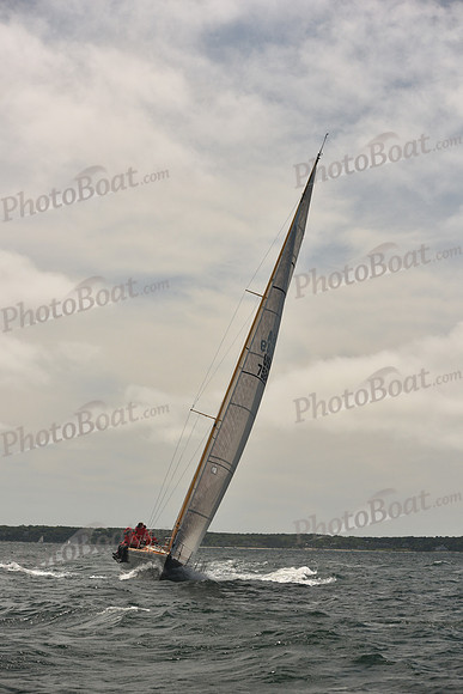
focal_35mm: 70
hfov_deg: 19.5
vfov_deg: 28.8
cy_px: 347
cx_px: 232
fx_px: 1350
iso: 320
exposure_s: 1/2000
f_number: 6.3
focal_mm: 70
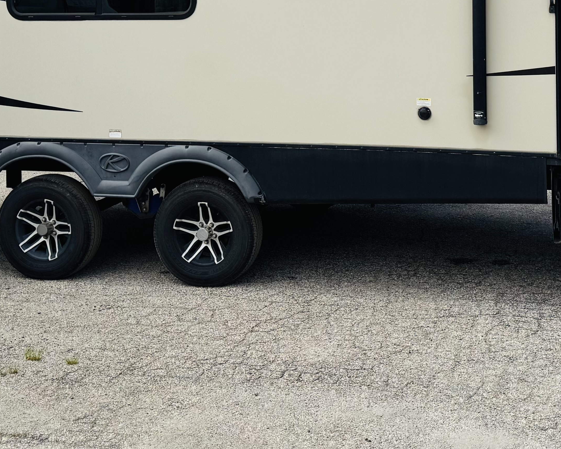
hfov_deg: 30.3
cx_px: 361
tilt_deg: -0.4
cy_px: 11
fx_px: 1030
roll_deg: +1.0
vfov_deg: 23.7
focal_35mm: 62
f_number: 1.78
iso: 80
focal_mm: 6.76
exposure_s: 1/6410
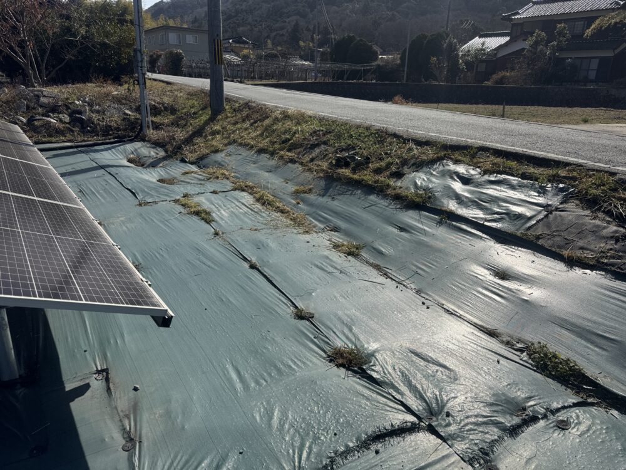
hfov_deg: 71.6
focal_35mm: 24
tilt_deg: -16.8
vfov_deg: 56.8
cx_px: 313
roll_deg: -1.8
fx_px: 434
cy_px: 235
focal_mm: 6.76
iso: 80
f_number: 1.78
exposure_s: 1/7937
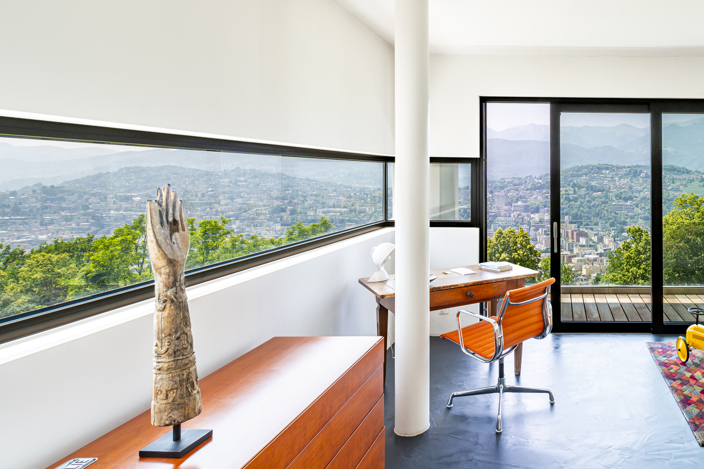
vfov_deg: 52.4
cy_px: 169
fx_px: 469
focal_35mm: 24
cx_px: 573
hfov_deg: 66.3
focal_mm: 14
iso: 100
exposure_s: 1/15
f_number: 9
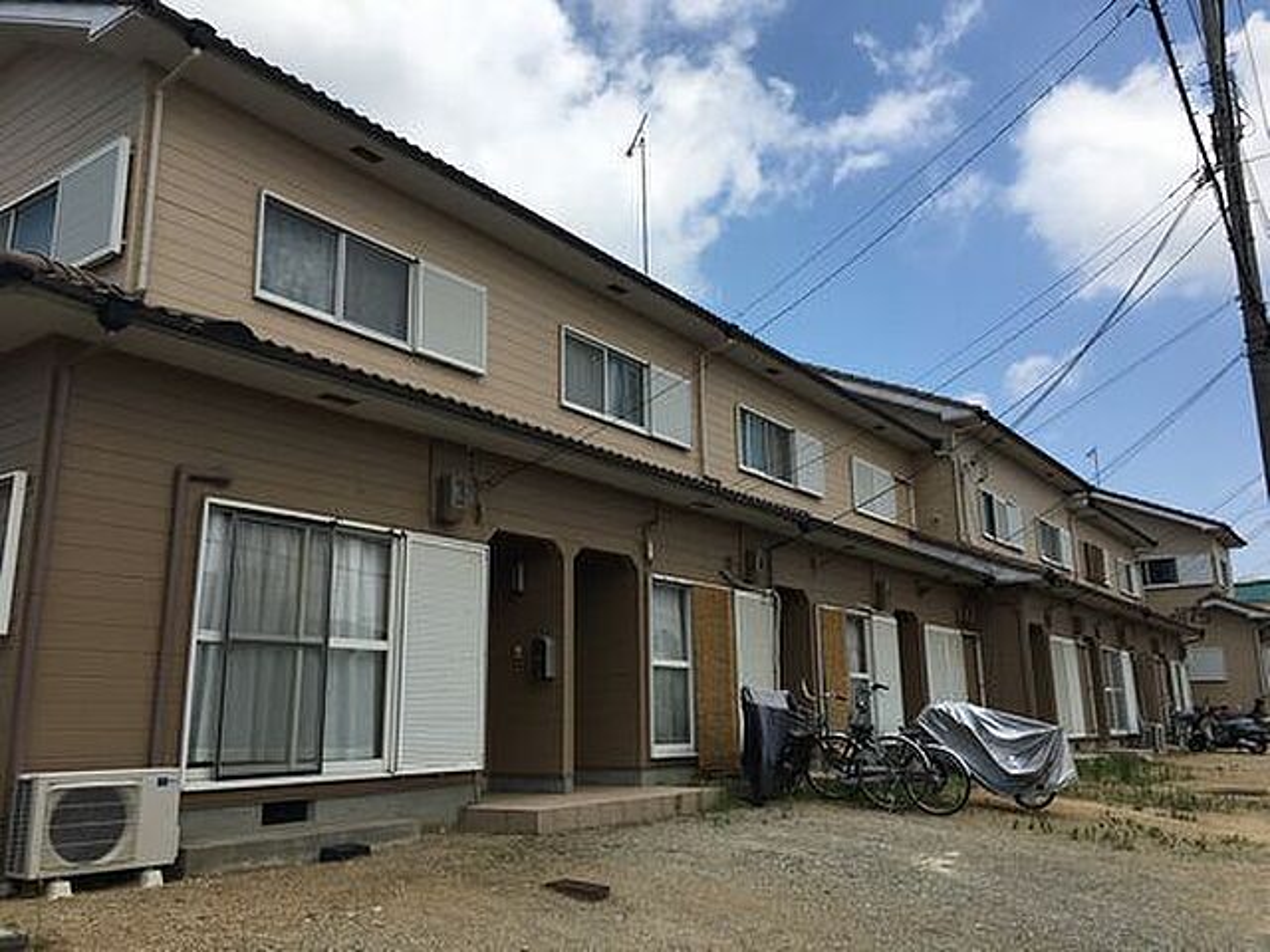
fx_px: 1064
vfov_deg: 48.2
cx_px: 635
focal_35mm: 29
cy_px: 476
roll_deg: +1.4
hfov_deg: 61.7
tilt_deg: +13.4
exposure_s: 1/1972
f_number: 2.2
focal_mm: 4.15
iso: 25
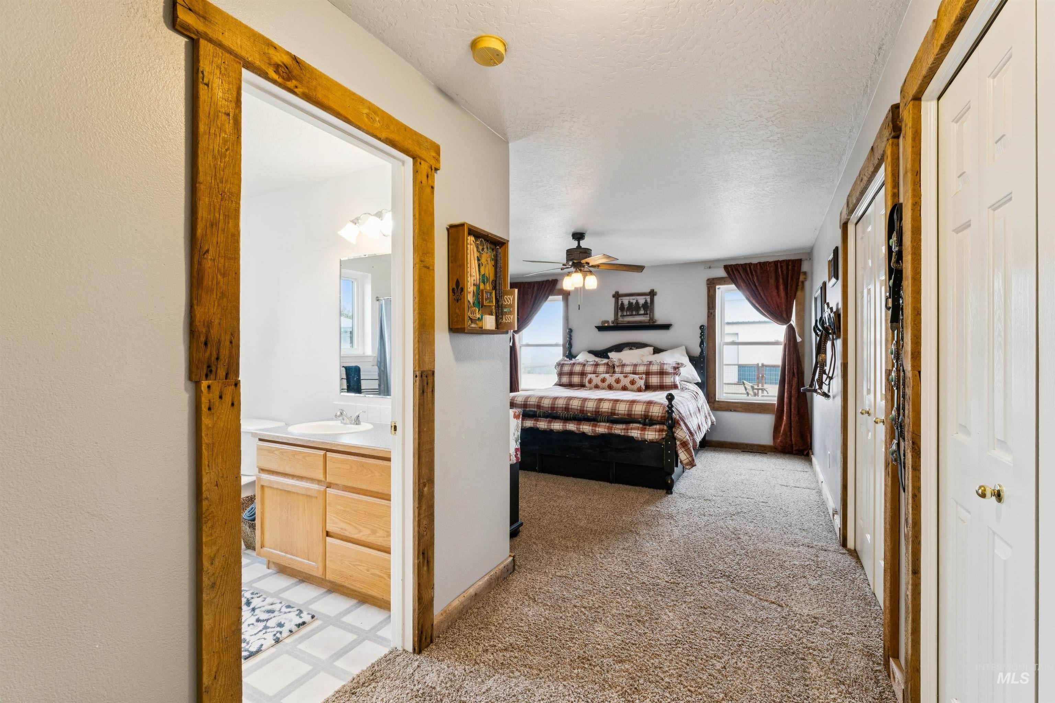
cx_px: 528
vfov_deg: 74.1
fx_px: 466
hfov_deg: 97.1
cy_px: 352
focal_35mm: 16
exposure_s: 1/6
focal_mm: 15.9
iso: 400
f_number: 13
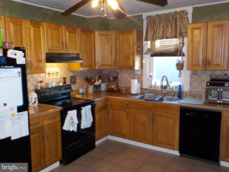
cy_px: 86
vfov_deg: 46.8
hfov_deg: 60.0
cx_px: 114
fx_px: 198
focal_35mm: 30
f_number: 3.3
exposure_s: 1/30
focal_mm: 4.1
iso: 280
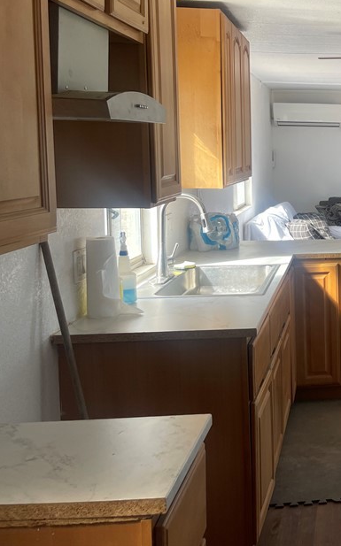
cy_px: 208
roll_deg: -0.9
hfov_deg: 25.7
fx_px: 655
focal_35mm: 44
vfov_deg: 44.9
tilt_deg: -2.8
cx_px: 424
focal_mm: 5.1
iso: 32
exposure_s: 1/278
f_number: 1.6
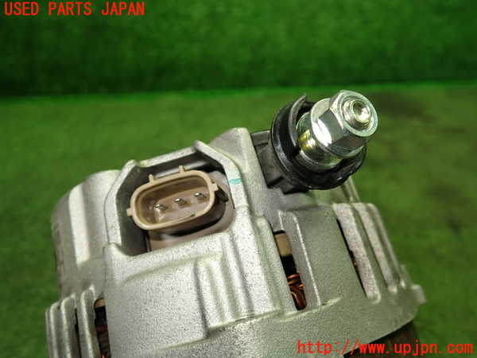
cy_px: 179
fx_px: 413
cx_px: 238
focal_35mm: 30
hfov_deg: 60.0
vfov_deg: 46.8
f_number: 2.3
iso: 200
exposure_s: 1/60
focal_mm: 5.4
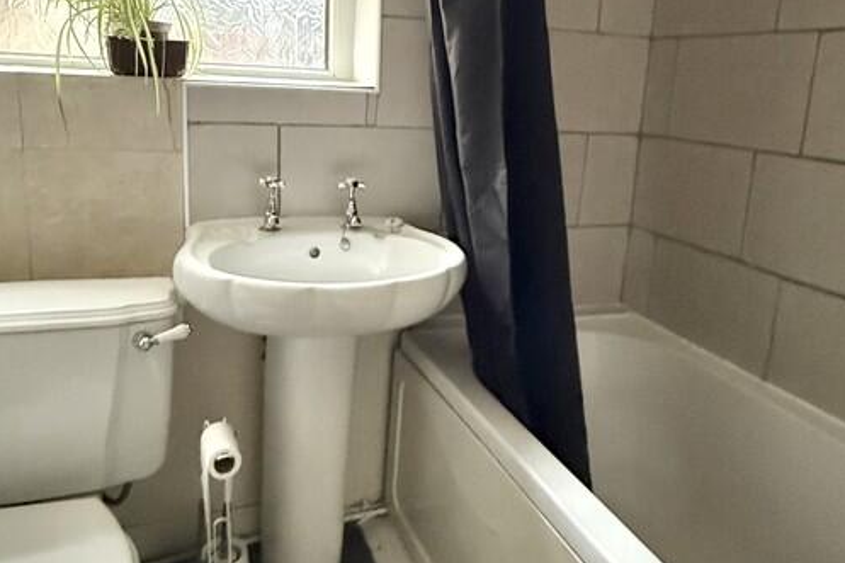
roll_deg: -3.5
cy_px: 226
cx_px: 418
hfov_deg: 61.9
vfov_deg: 43.4
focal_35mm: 30
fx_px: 704
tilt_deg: -11.1
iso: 1600
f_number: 2.2
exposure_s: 1/40
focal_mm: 2.22
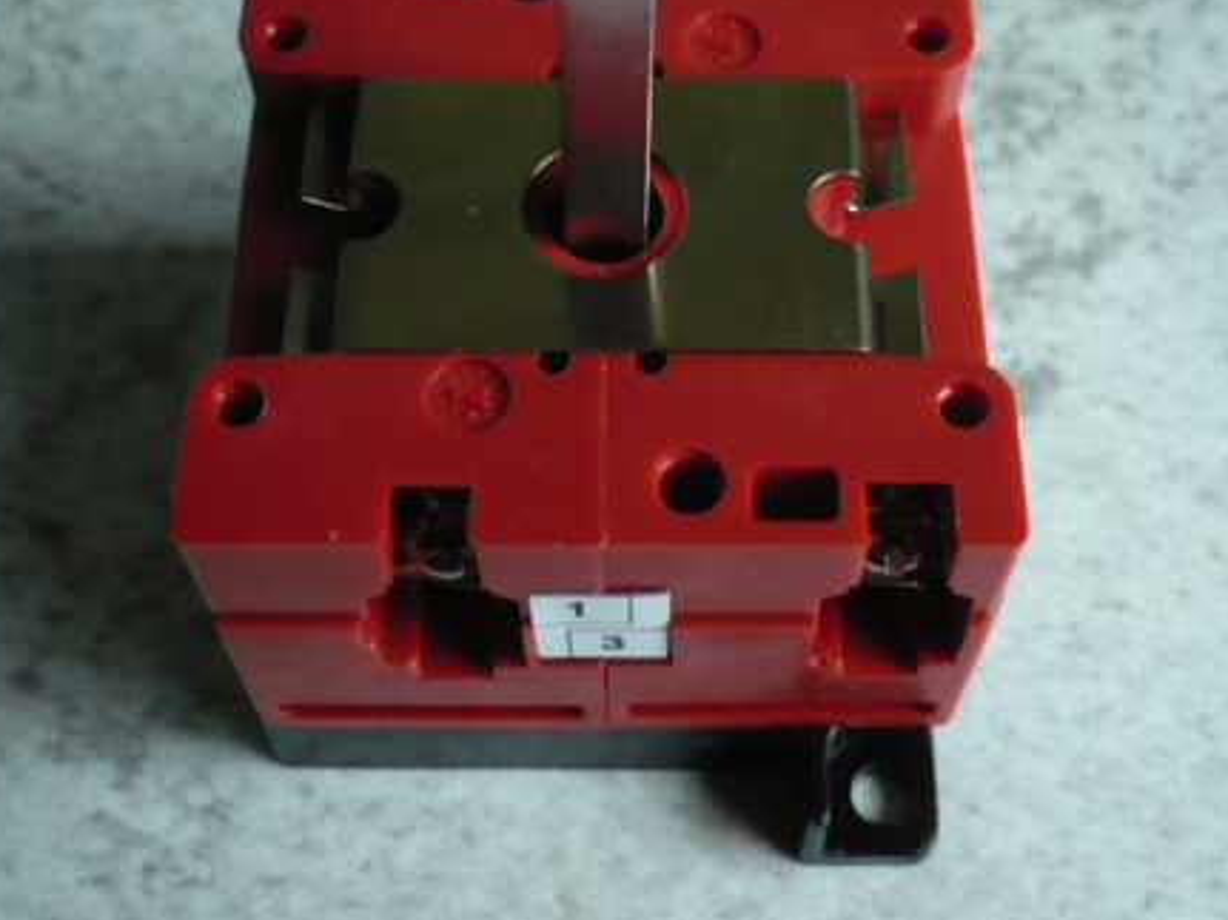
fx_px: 1844
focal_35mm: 52
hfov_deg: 36.8
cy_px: 256
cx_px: 644
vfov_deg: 27.7
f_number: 2.8
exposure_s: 1/8
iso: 250
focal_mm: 5.8
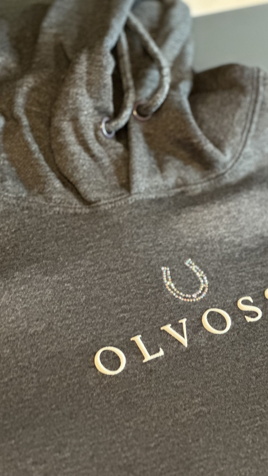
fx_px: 1061
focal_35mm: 84
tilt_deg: -50.5
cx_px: 174
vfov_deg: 25.3
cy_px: 238
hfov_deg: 14.4
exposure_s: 1/14
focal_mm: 9
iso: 800
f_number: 2.8
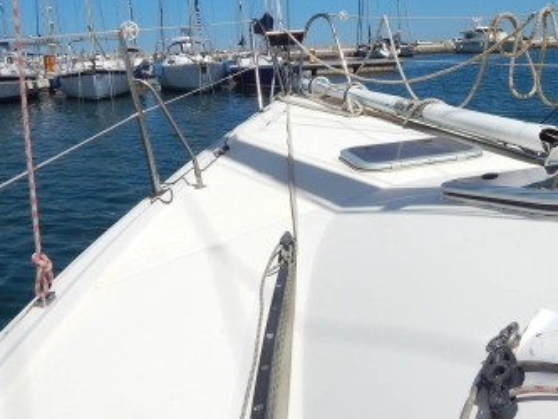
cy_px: 125
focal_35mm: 38
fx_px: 613
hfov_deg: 48.5
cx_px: 350
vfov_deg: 37.2
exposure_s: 1/1500
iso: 125
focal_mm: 4
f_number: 6
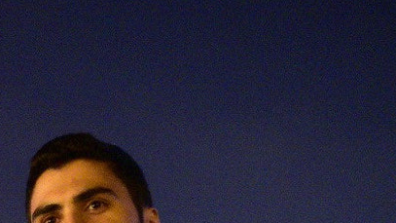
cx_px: -64
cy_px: 745
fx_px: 2163
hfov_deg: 10.3
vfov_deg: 5.4
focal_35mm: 206
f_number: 1.4
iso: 10000
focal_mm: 50
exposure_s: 1/60
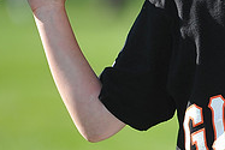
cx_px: 284
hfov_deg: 3.3
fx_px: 3878
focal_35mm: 620
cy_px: -59
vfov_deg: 2.2
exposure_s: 1/1000
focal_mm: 200
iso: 200
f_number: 4
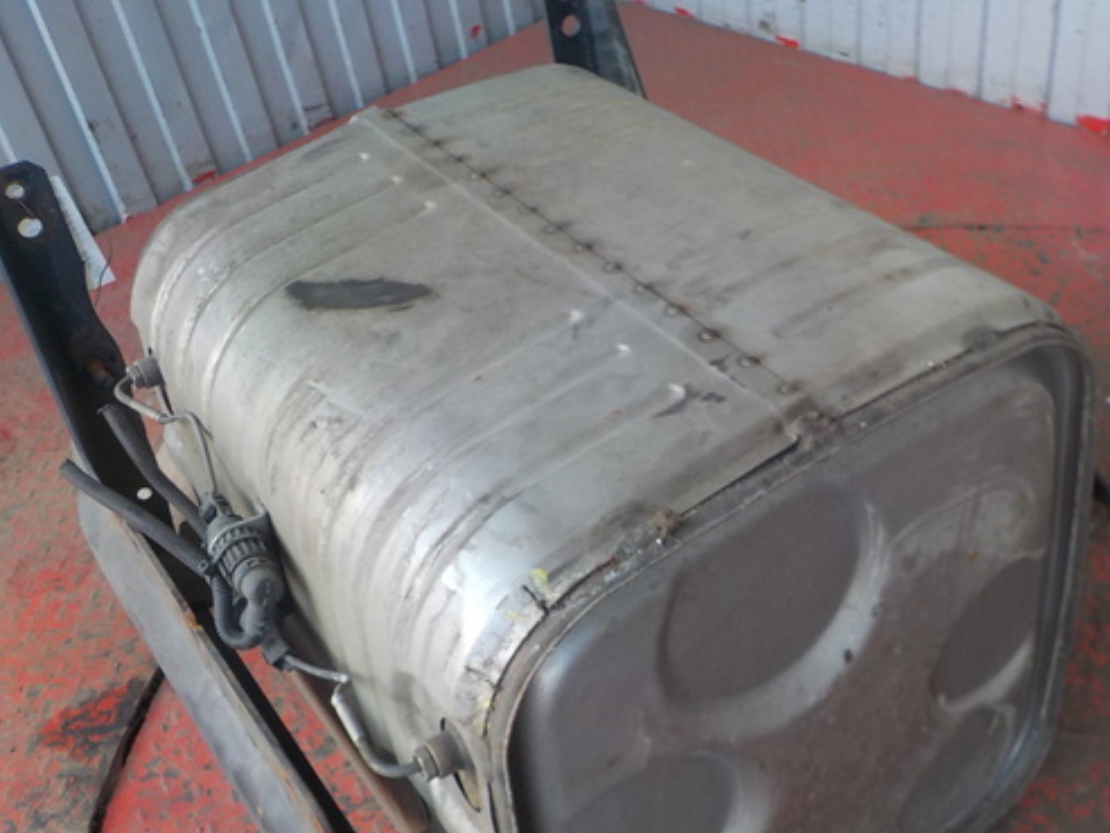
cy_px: 521
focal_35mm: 39
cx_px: 672
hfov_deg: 47.6
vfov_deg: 36.6
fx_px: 1251
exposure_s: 1/60
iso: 125
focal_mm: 4.1
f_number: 3.3
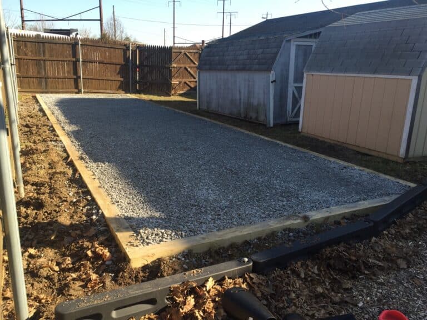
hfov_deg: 61.7
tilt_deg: -14.0
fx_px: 358
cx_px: 214
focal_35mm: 29
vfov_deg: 48.2
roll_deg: -1.9
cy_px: 160
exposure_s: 1/557
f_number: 2.2
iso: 32
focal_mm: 4.15
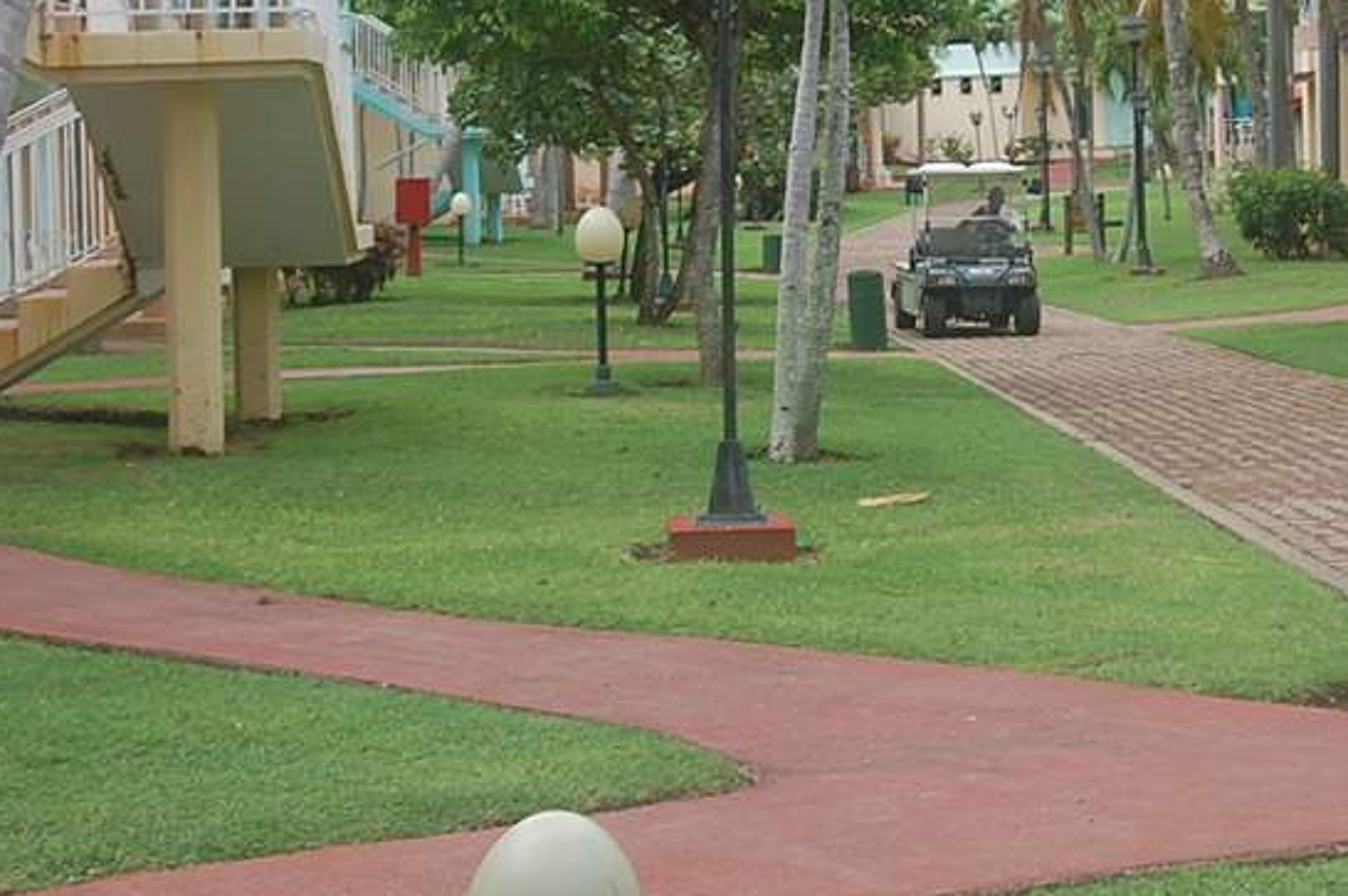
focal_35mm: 90
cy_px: 260
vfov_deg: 15.1
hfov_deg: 22.5
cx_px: 896
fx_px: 3367
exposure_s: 1/250
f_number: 8
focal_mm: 32
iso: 200
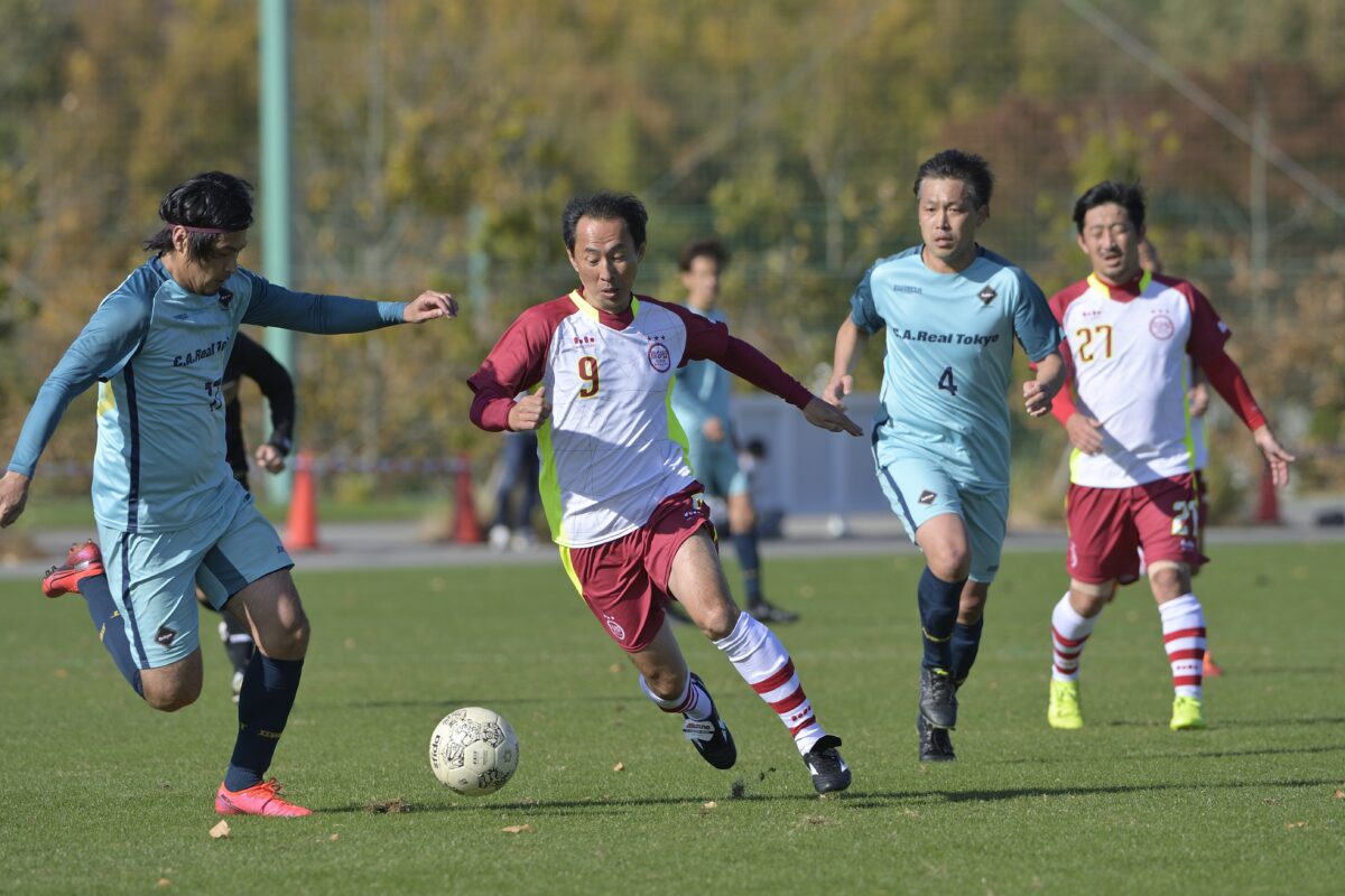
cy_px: 448
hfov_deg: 4.7
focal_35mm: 435
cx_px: 672
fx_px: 16251
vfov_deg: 3.2
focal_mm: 290
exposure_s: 1/2000
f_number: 5
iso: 200
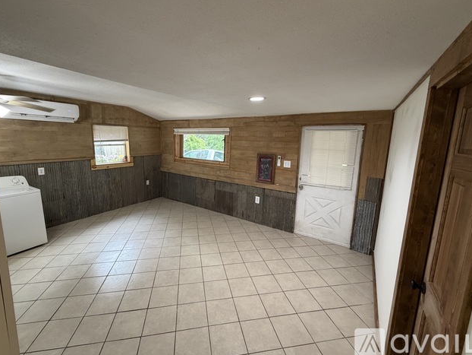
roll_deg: -1.8
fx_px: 205
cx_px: 224
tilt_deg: -9.3
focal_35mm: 15
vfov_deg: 81.7
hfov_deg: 98.1
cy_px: 169
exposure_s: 1/60
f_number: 2.2
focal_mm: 2.22
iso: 250
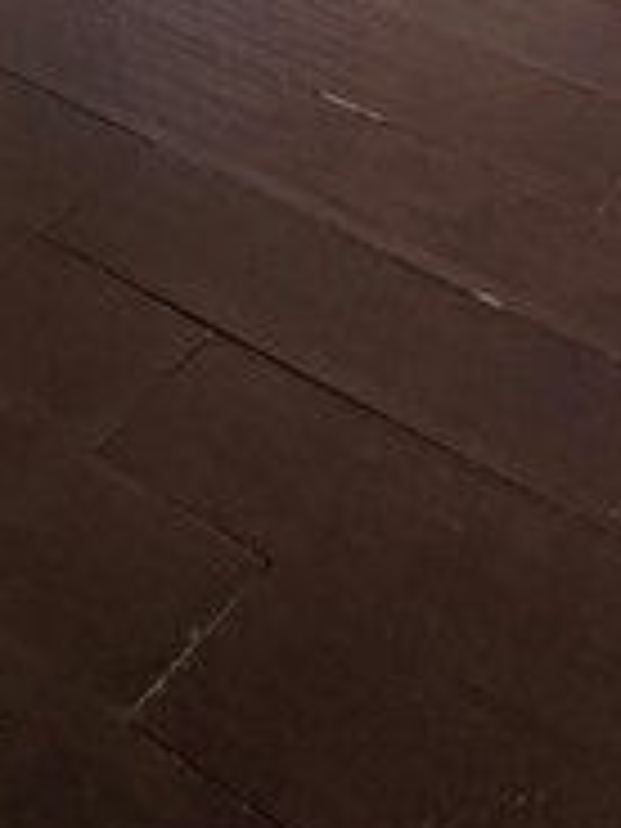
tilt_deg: -15.4
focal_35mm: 78
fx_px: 1866
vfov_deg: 19.4
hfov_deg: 18.1
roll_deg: -0.9
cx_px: 711
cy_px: -621
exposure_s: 1/121
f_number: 2.2
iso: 250
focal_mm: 2.22
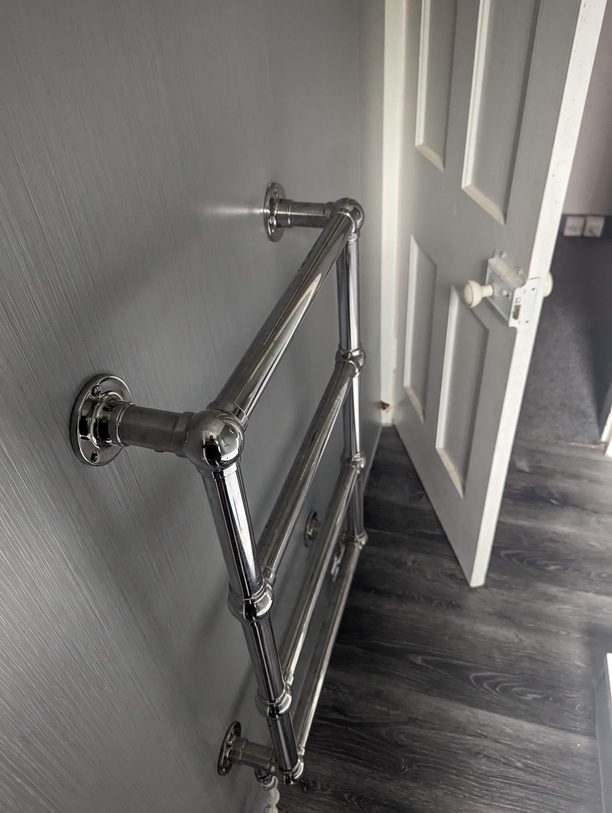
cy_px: 406
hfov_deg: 56.9
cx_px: 306
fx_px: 564
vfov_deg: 71.5
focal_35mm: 24
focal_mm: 6.81
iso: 733
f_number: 1.85
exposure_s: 1/65.1
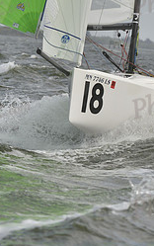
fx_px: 3178
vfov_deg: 4.4
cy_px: 56
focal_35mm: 474
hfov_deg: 2.8
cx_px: 81
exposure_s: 1/1600
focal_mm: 200
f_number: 7.1
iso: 400
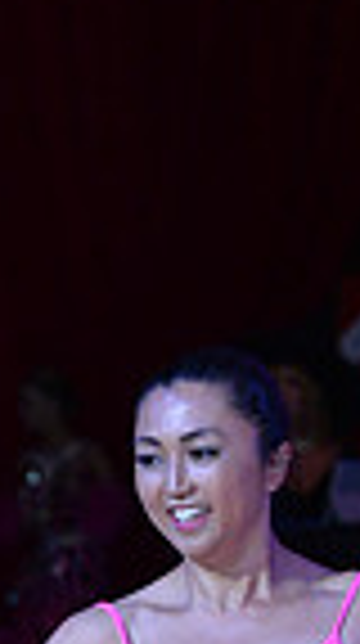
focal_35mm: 493
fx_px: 8401
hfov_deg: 2.5
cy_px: 950
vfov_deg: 4.4
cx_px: -160
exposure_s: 1/250
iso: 2000
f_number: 5
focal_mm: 116
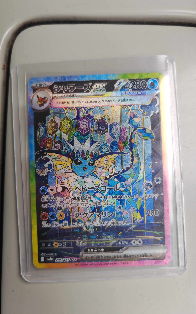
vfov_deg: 64.6
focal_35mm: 29
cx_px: 93
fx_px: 248
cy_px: 158
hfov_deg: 43.1
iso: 100
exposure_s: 1/200
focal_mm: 7.62
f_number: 1.6
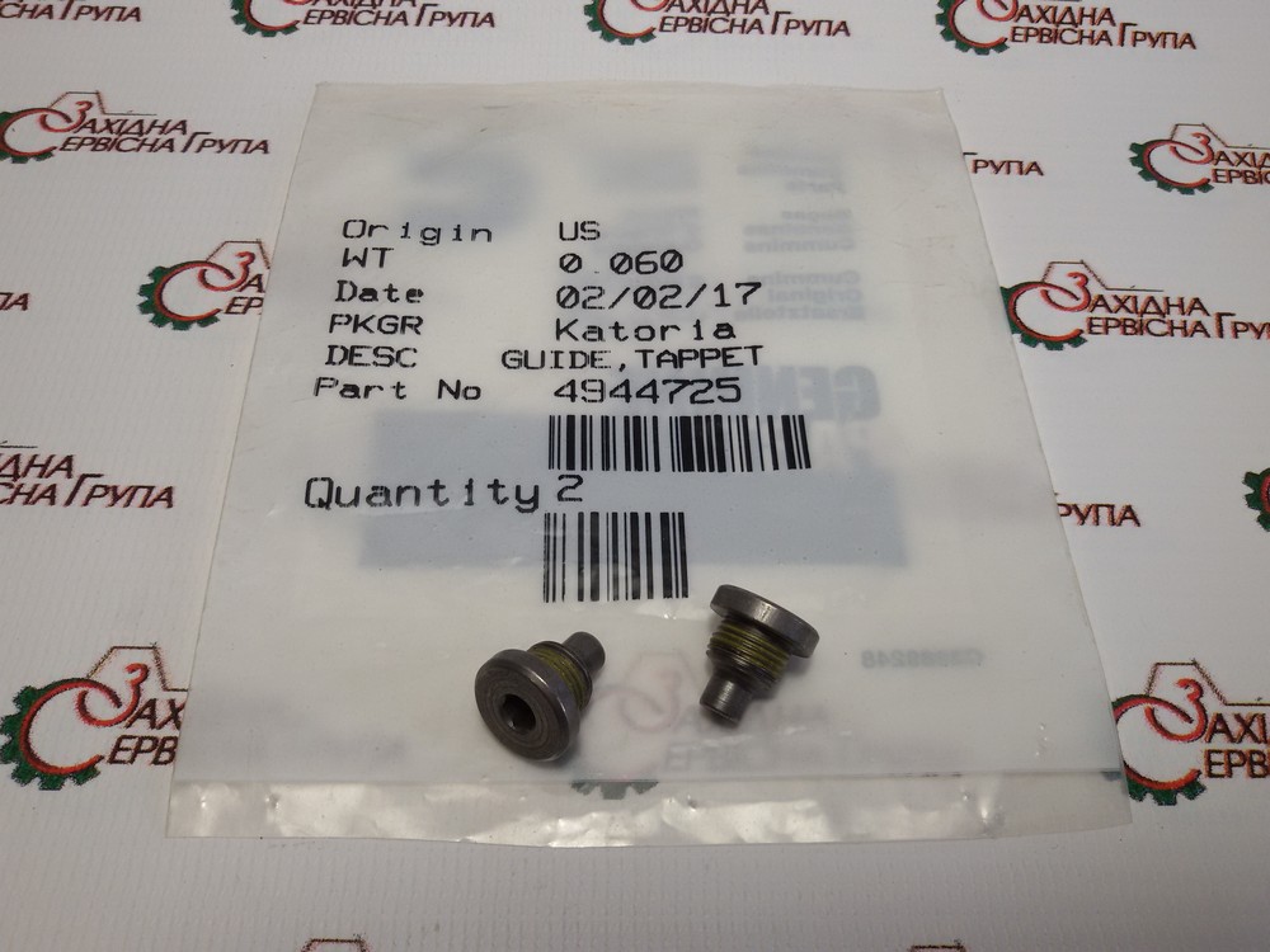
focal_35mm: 31
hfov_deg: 58.4
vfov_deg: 45.4
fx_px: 1137
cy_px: 476
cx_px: 635
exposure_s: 1/100
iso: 50
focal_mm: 2.93
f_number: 2.4
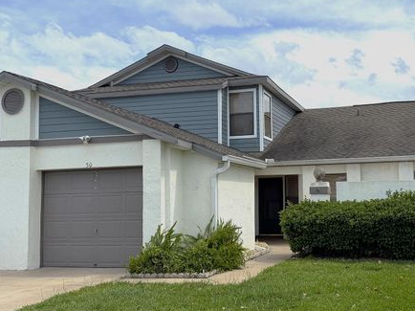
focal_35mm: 38
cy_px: 169
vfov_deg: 37.7
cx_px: 237
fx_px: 455
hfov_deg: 48.8
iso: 80
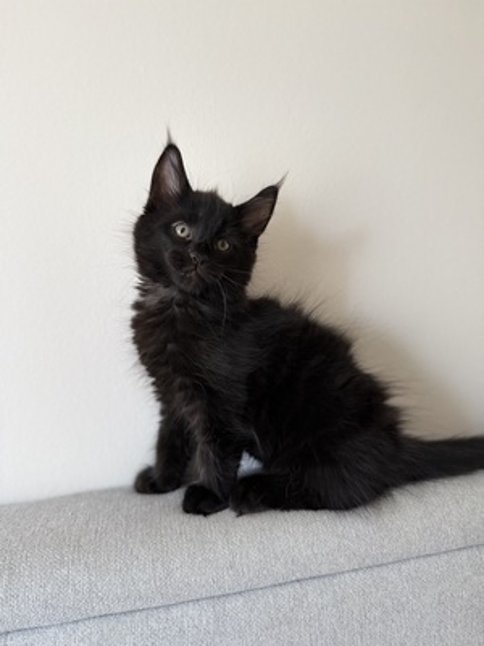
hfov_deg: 56.8
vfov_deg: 71.6
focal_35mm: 24
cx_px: 242
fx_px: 447
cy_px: 323
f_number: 1.78
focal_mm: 6.76
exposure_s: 1/60
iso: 400
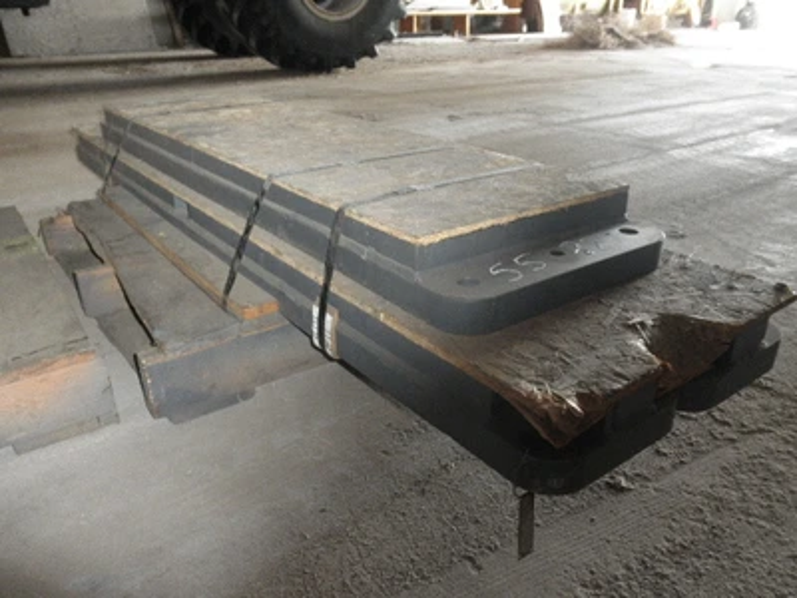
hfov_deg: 63.4
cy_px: 299
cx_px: 398
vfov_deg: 49.7
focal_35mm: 28
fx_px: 645
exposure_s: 1/30
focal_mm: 5
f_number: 3
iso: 250
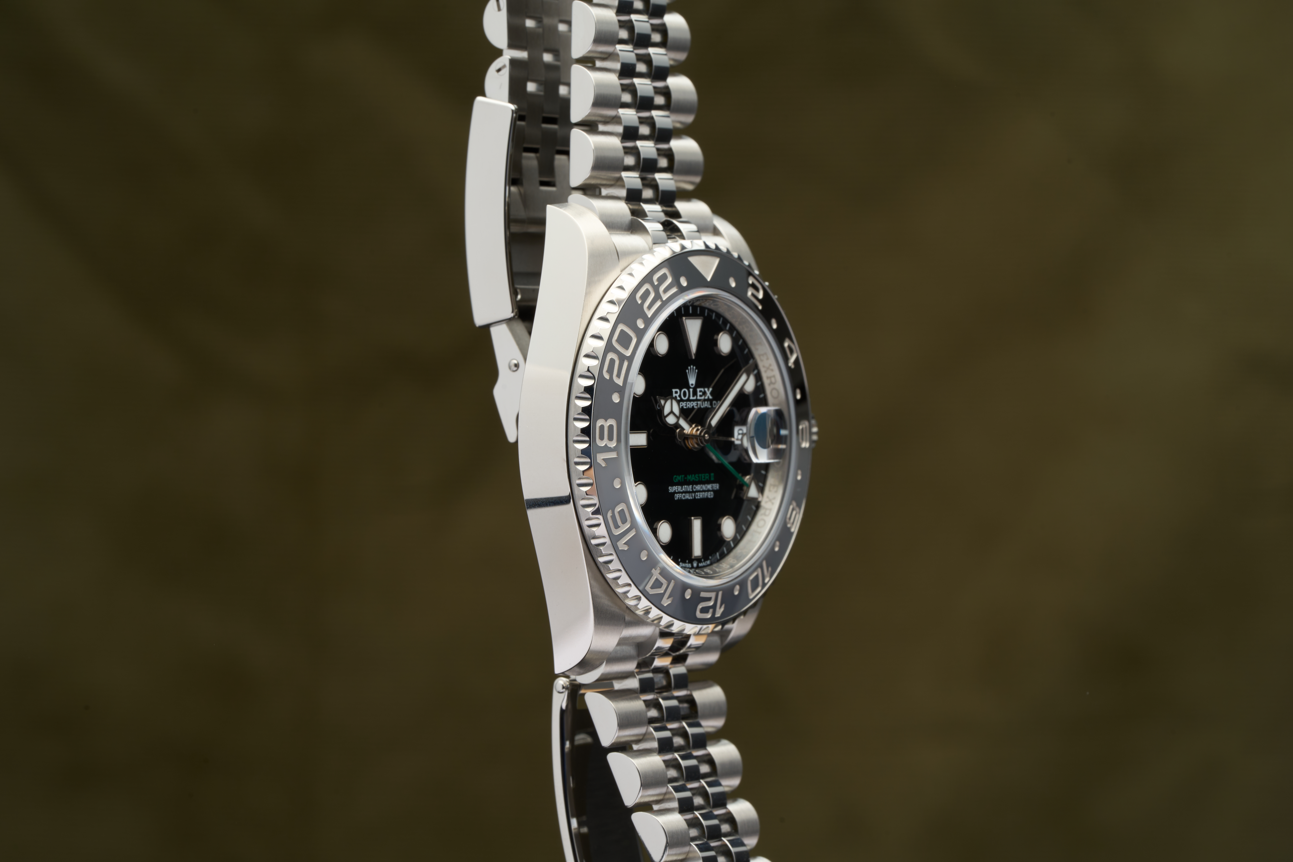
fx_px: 3591
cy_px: 431
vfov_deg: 13.7
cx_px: 646
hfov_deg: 20.4
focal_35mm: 100
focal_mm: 100
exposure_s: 1/125
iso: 125
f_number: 16
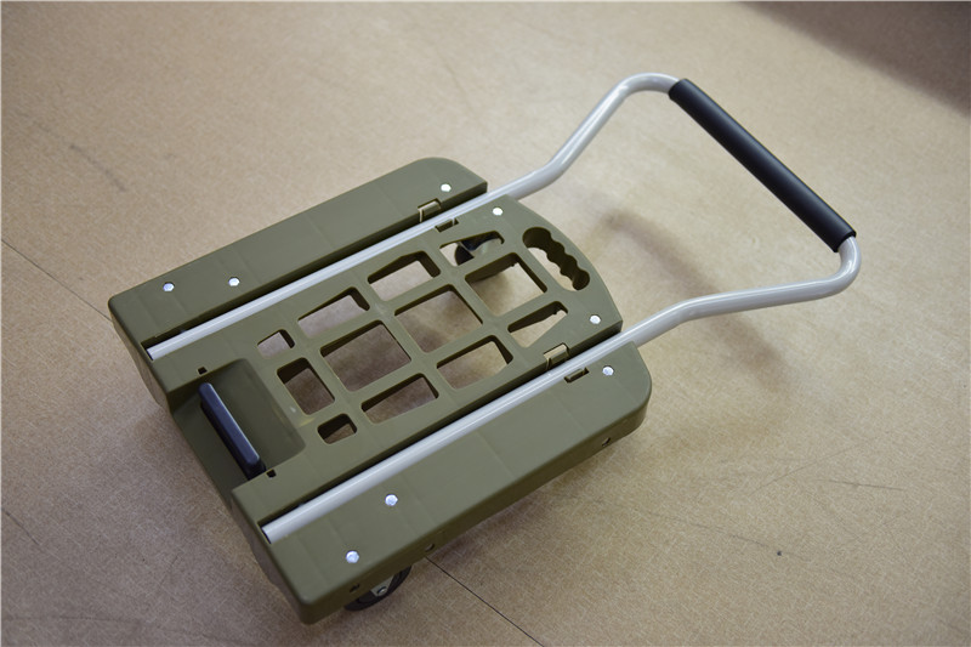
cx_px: 486
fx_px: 1213
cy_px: 324
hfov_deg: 43.6
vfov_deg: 29.9
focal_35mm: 45
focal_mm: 45
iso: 1000
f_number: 2.8
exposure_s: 1/125
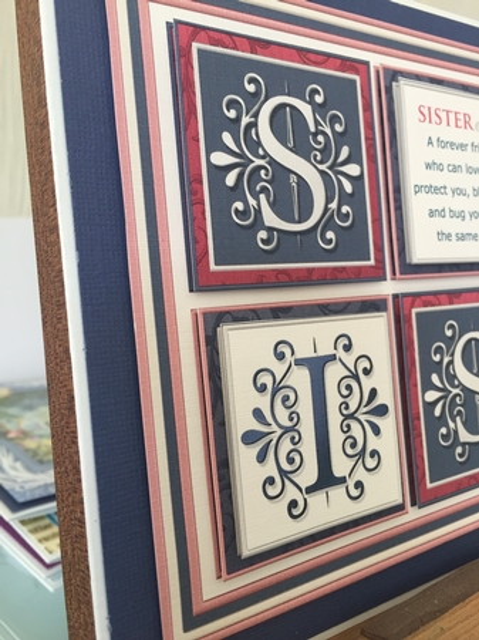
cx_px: 240
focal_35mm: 29
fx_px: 536
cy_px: 320
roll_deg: -2.7
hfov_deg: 48.2
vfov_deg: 61.7
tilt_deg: -11.1
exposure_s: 1/33
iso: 64
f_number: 2.2
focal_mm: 4.15
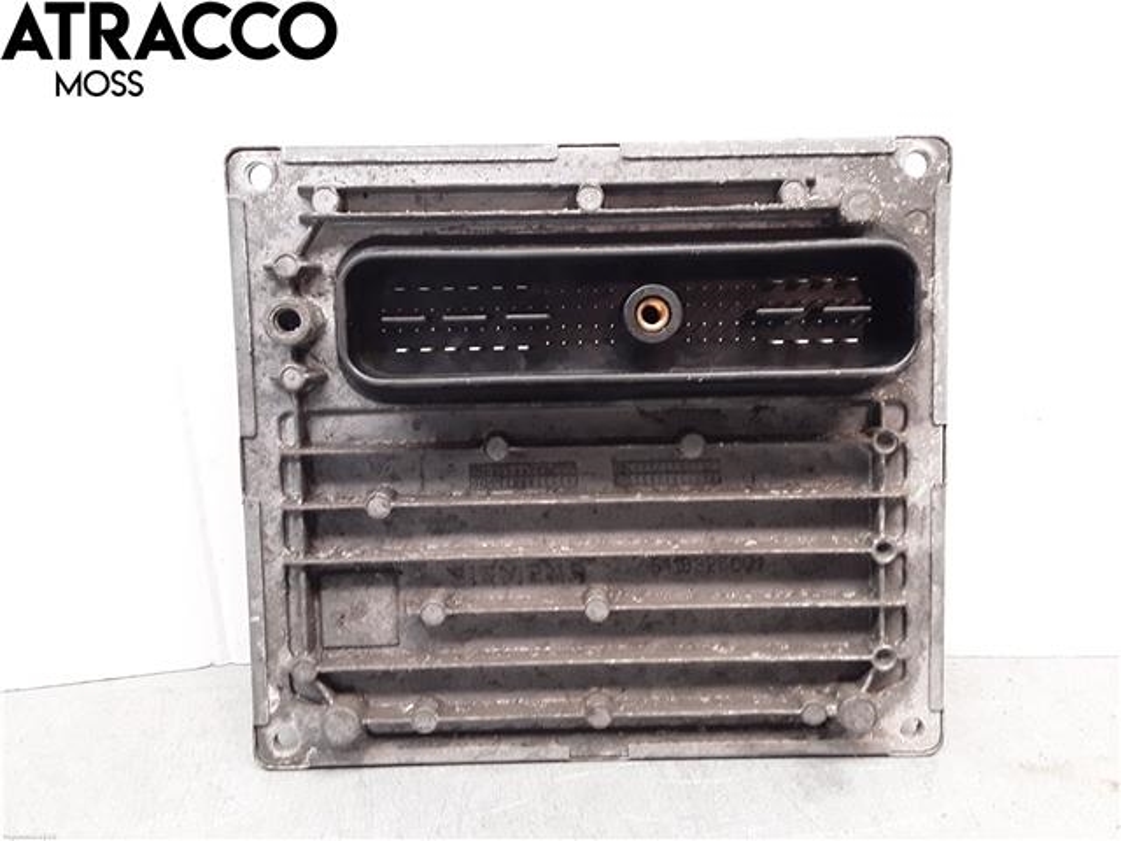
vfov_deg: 49.7
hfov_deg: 63.4
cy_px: 420
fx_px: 907
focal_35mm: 28
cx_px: 560
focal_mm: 2.91
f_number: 1.9
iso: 100
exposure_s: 1/50
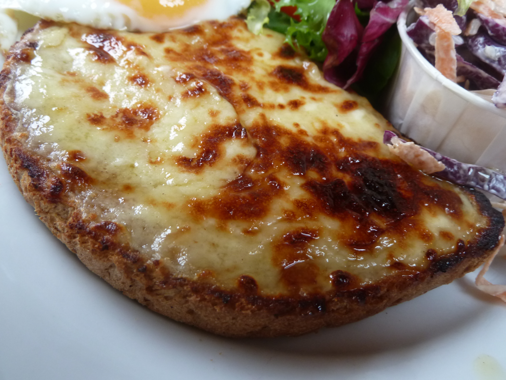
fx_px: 424
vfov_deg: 48.2
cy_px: 190
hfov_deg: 61.7
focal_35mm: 29
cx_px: 253
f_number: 3.4
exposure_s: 1/30
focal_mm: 4.7
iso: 200
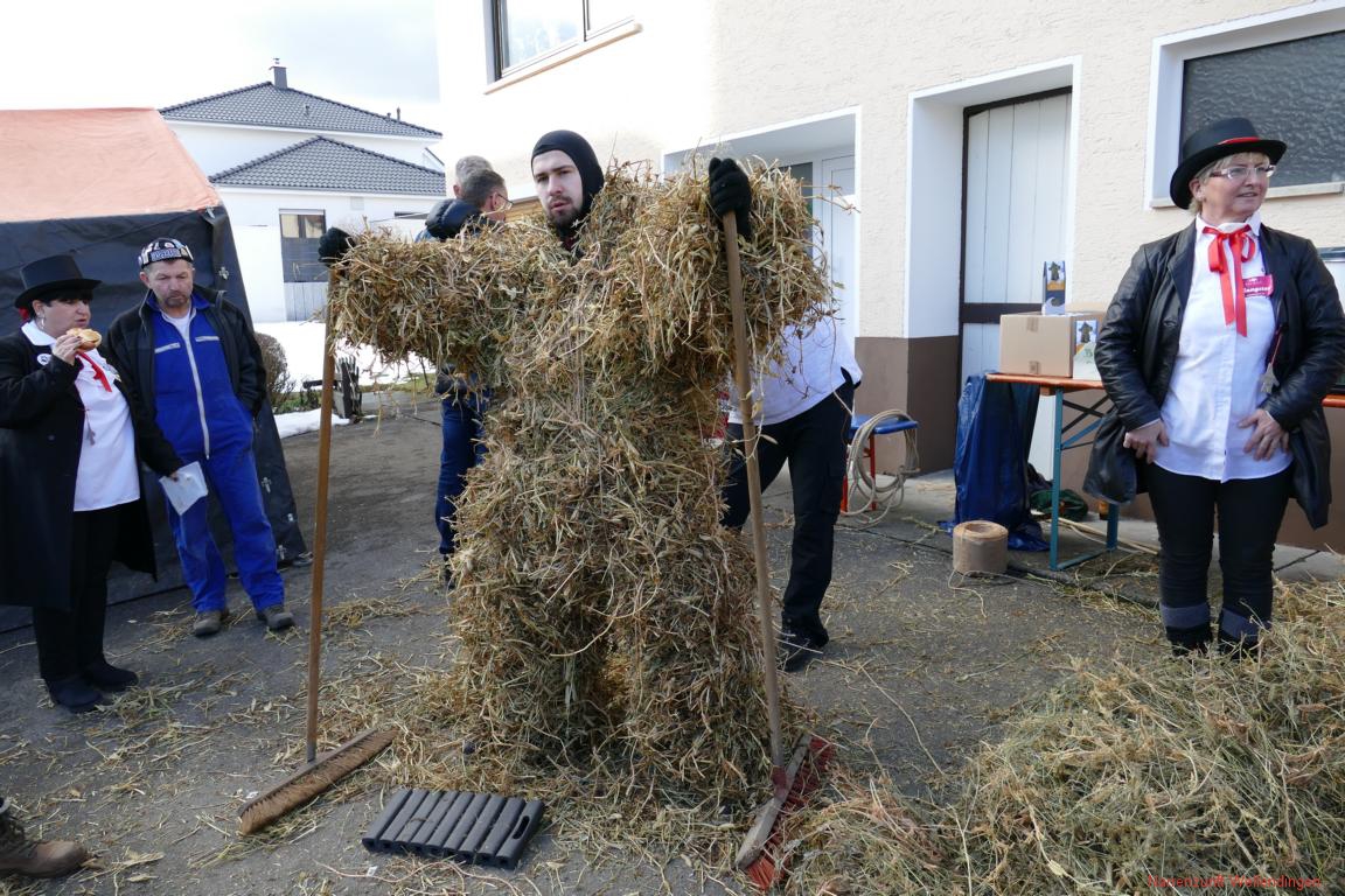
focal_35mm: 25
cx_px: 672
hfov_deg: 71.5
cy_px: 448
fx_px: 934
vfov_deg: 51.3
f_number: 2.8
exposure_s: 1/320
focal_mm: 9.12
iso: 125
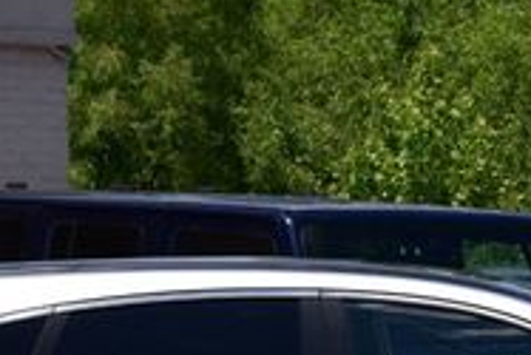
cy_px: 435
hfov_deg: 8.4
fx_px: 3631
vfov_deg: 5.6
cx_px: 383
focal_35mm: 246
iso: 200
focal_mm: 48
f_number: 11
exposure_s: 1/500
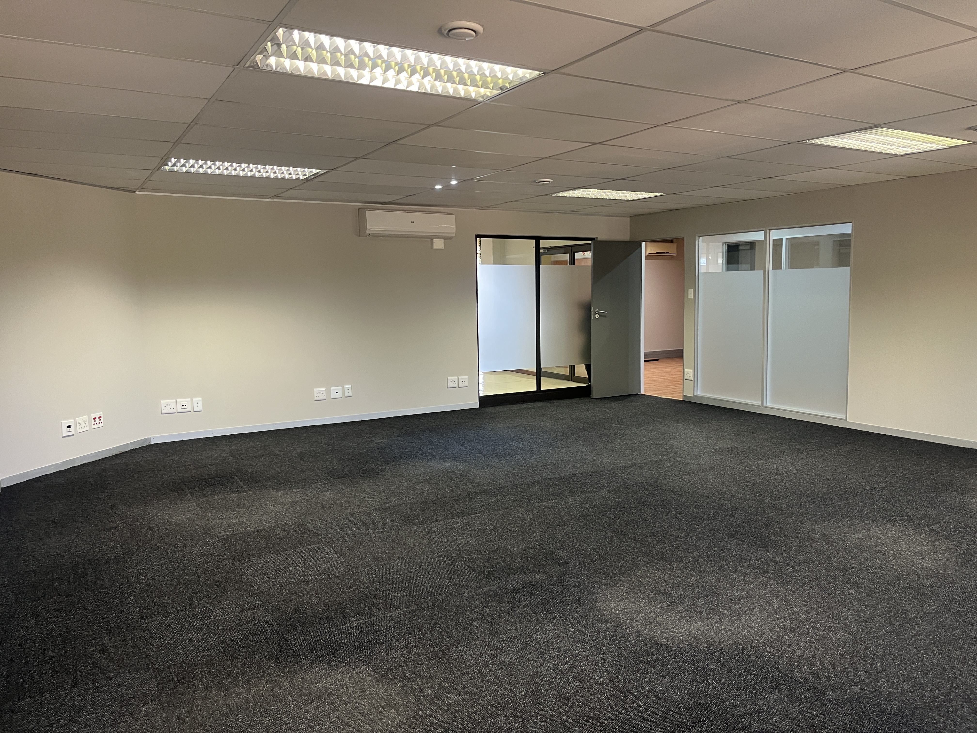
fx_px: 734
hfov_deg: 67.3
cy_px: 366
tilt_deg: -5.7
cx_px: 488
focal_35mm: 26
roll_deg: +0.3
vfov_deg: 53.1
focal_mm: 5.1
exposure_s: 1/50
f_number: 1.6
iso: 200
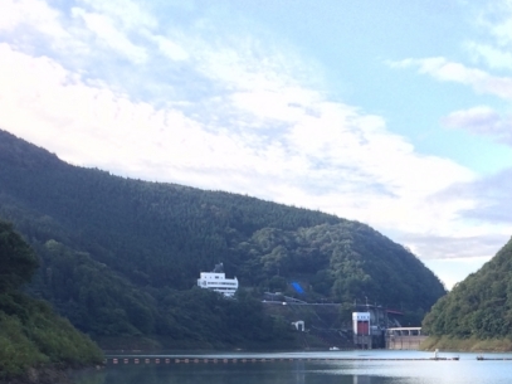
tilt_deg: -7.6
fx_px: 1079
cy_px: 483
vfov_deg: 18.8
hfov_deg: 26.2
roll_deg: +0.9
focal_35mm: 73
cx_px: 415
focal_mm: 4.15
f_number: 2.2
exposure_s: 1/228
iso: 32
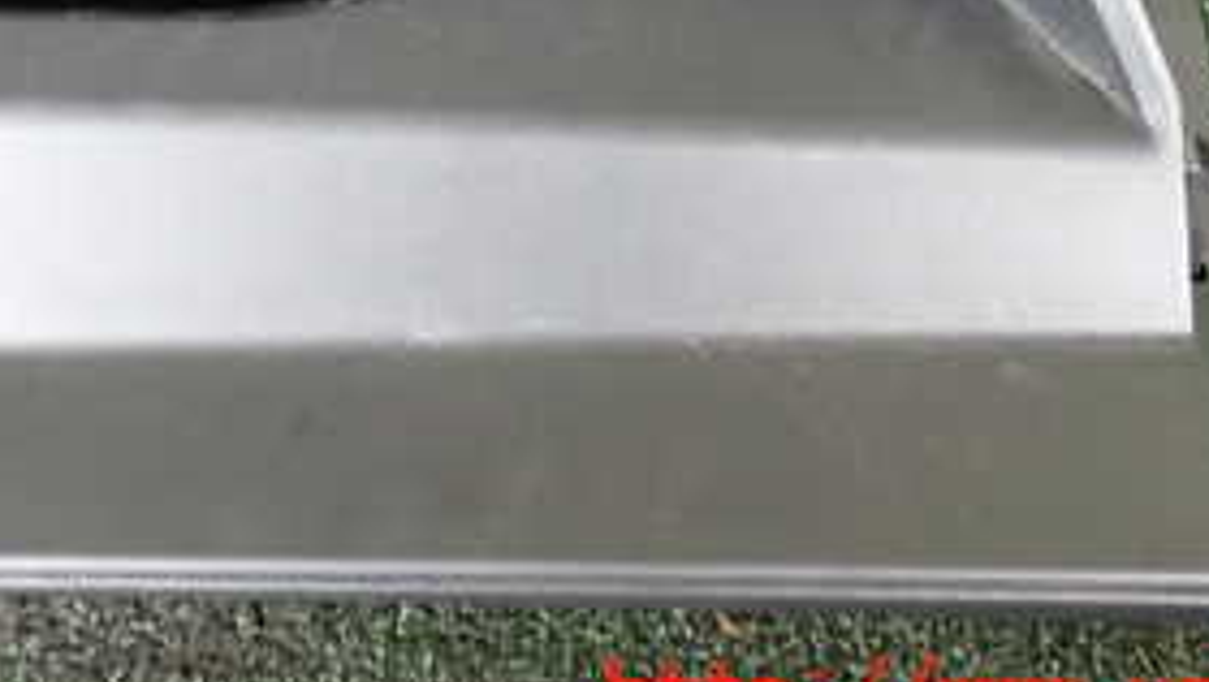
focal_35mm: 70
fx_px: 2246
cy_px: -216
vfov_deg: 16.3
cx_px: 285
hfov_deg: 29.6
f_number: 2.3
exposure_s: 1/30
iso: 800
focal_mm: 5.4
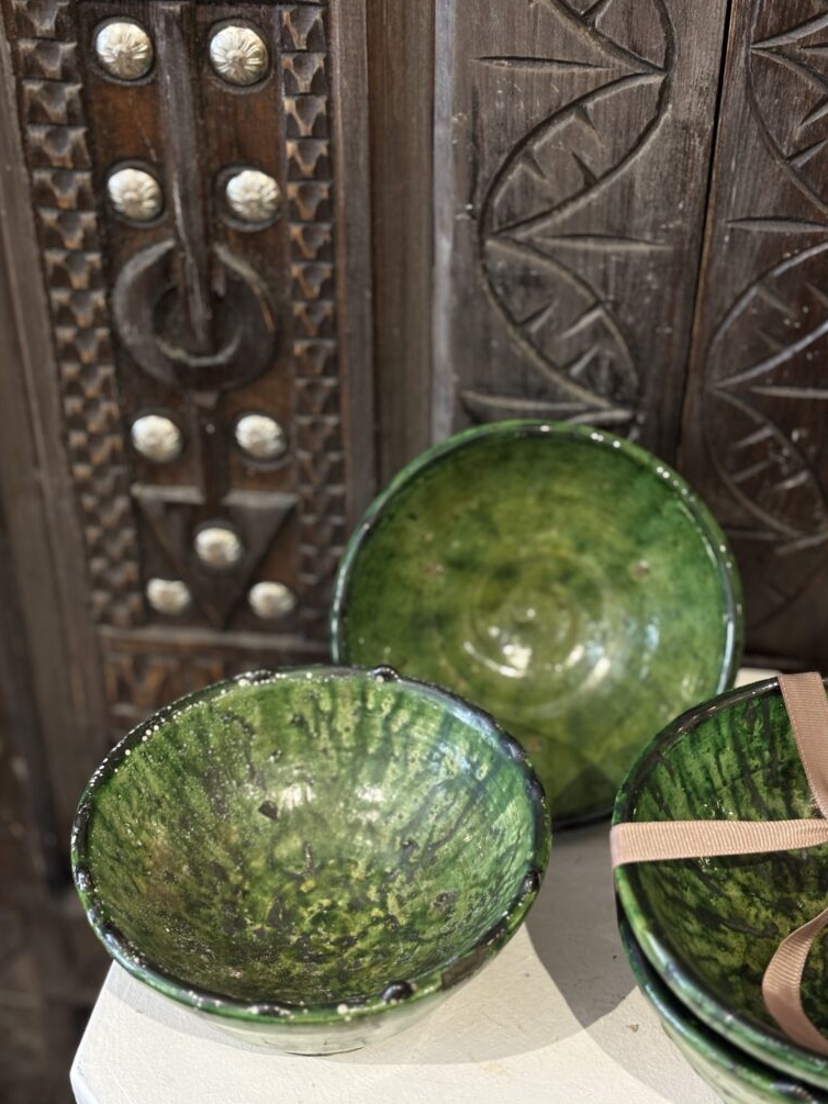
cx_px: 418
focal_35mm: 53
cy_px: 550
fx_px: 1690
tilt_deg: -37.5
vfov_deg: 36.2
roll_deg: -1.2
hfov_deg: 27.5
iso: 200
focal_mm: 5.96
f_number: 1.6
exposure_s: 1/33
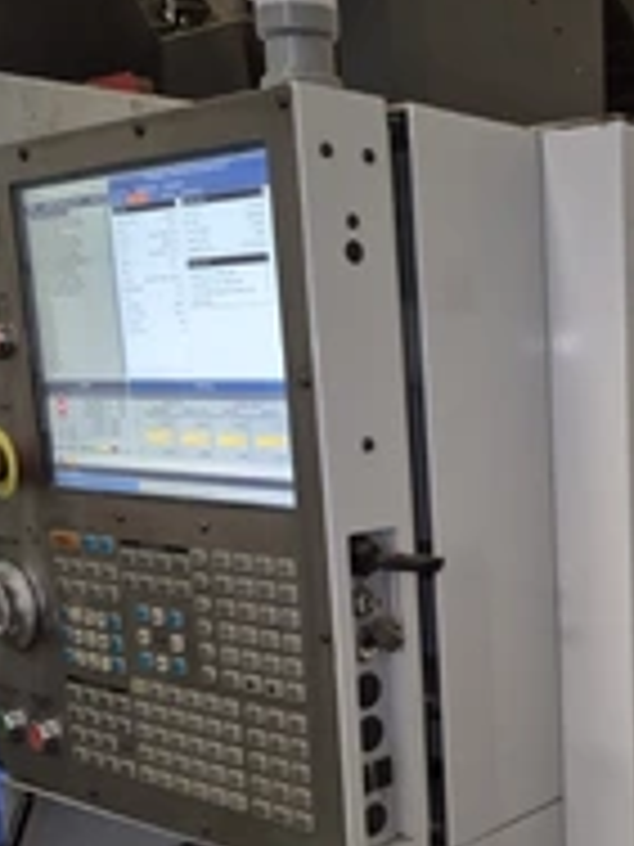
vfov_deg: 38.2
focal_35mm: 49
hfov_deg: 27.7
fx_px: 1197
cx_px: 652
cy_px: 598
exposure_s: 1/24
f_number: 1.8
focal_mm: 5.4
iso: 100
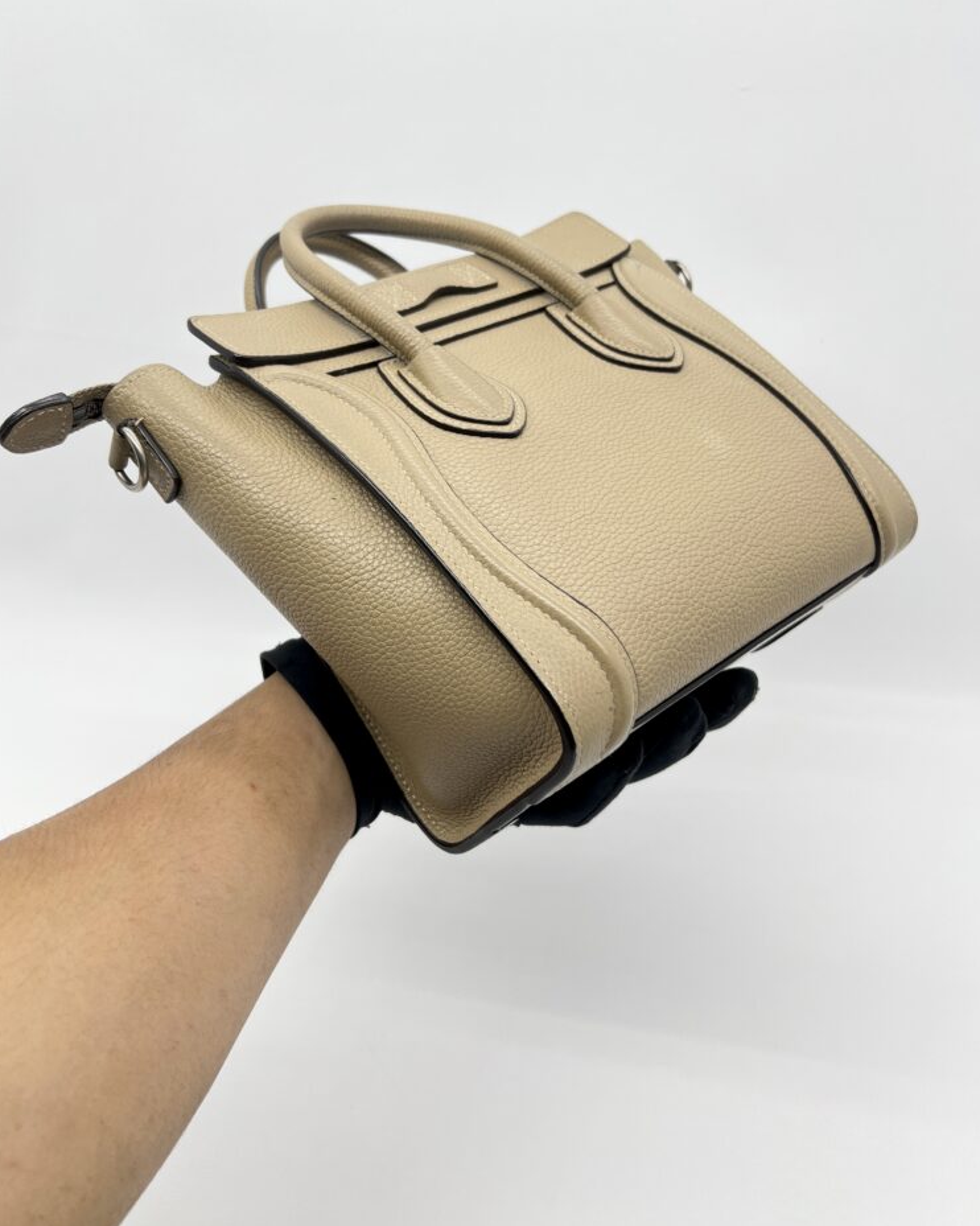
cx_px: 477
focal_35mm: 28
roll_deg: +0.5
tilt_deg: -27.5
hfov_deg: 51.5
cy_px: 587
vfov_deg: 62.2
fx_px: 1015
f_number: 1.5
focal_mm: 5.7
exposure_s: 1/102
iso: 32
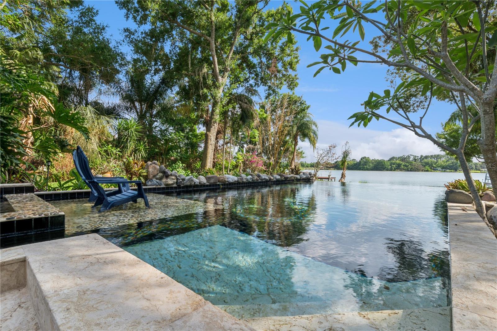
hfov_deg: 96.7
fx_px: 221
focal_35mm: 16
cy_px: 166
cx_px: 248
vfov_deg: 73.7
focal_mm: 16
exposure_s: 1/20
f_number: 22
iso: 100
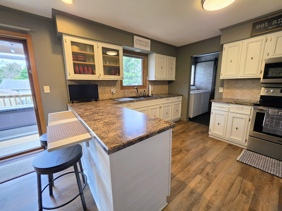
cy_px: 106
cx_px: 141
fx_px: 106
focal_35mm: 13
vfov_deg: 89.9
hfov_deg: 106.2
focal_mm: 2.2
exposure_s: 1/120
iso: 125
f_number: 1.9
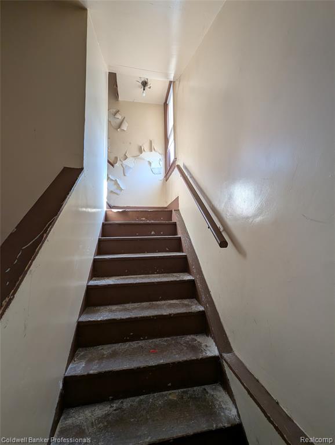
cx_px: 168
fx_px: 167
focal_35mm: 13
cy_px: 222
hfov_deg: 90.0
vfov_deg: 106.1
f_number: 2.2
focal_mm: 1.95
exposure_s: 1/67.8
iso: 79
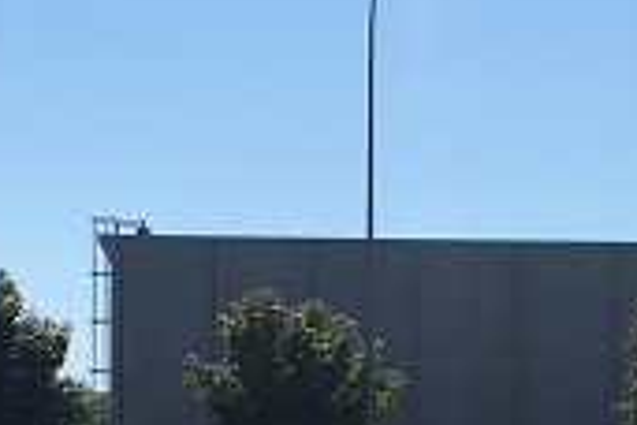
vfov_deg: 9.6
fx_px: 2495
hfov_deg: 14.5
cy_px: 492
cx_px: 481
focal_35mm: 141
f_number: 2.2
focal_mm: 4.15
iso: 25
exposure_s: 1/2959
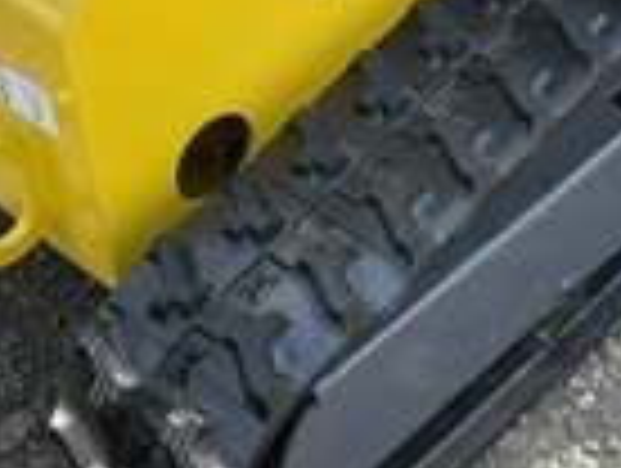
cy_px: 148
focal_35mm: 84
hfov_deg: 22.8
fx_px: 1510
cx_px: 526
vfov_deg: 17.6
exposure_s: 1/580
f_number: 1.8
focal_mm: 3
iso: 25
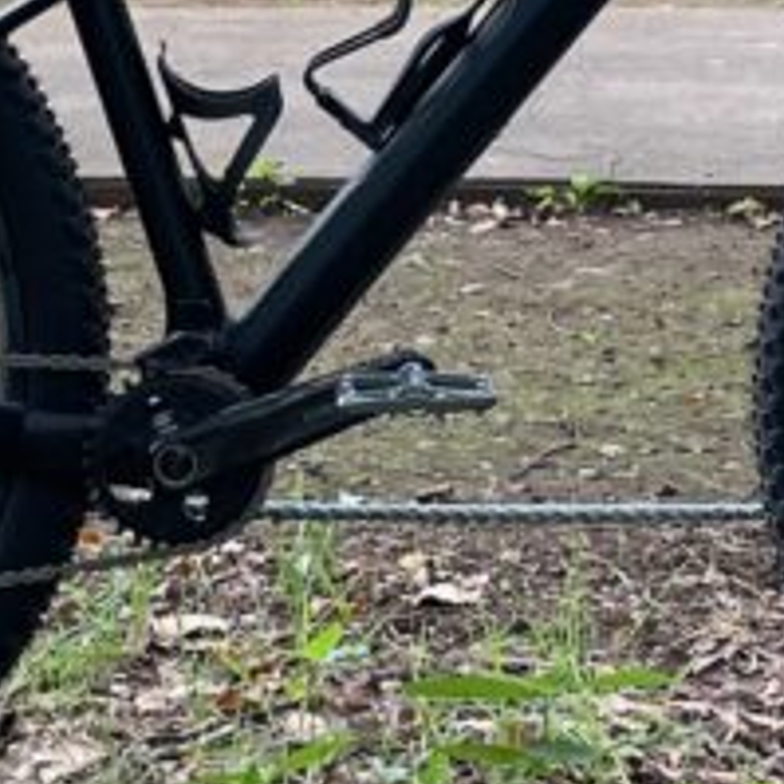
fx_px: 3024
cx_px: 429
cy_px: 28
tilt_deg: -2.5
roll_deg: +0.5
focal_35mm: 118
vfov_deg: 14.6
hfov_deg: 14.8
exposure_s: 1/106
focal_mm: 4.2
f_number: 1.6
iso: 125
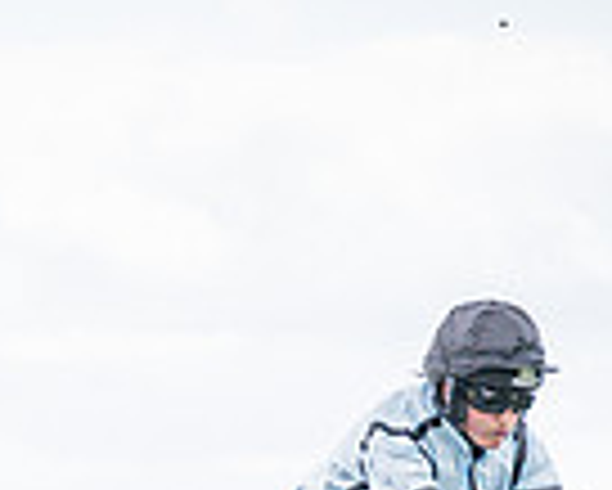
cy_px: 895
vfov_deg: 2.9
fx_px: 9715
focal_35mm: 536
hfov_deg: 3.6
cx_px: -728
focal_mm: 70
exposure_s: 1/1600
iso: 400
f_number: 4
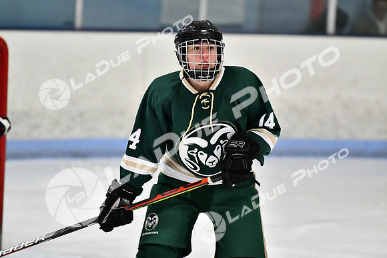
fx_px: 3064
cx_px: 194
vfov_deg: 4.8
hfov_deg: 7.2
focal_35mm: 285
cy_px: 129
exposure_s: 1/1250
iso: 8000
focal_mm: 190
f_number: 2.8
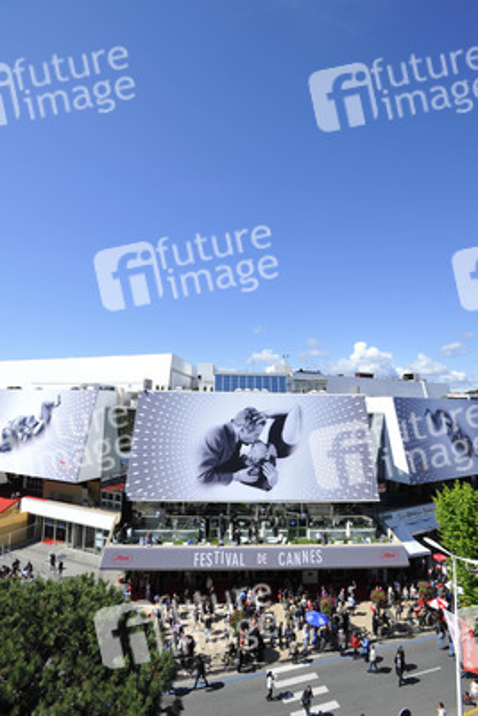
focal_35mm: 19
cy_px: 358
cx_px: 239
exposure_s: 1/400
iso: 200
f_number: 10
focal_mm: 19
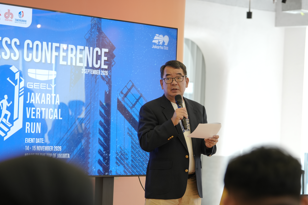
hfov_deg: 19.3
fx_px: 907
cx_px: 155
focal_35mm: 106
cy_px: 102
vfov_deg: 12.9
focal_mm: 70
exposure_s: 1/100
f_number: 2.8
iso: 500
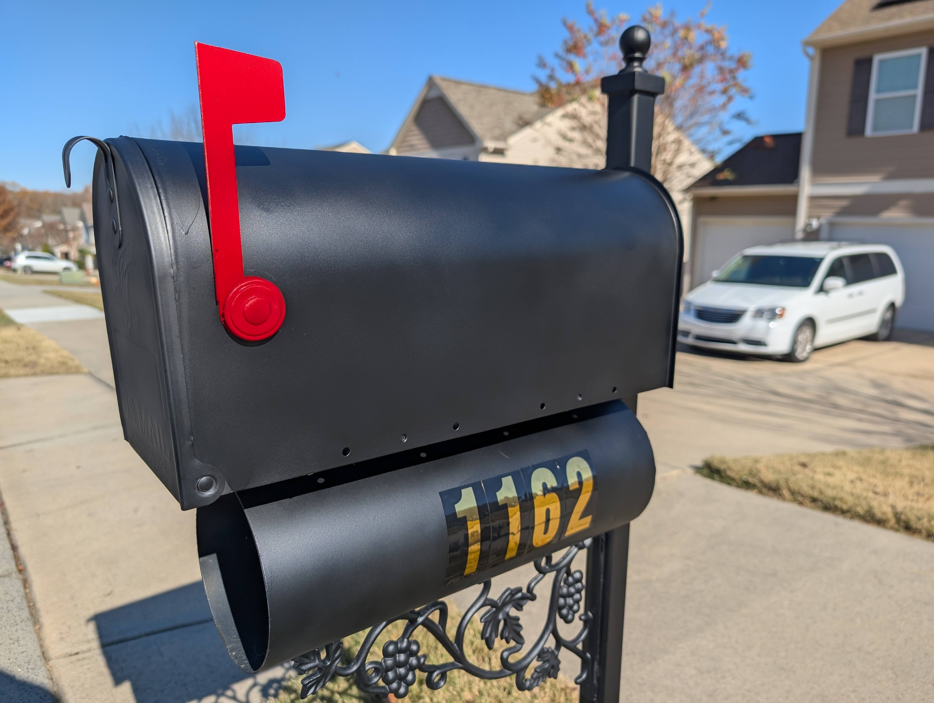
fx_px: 648
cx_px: 467
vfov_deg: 56.9
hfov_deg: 71.5
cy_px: 352
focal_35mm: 24
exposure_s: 1/1290
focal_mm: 6.9
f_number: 1.68
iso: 19
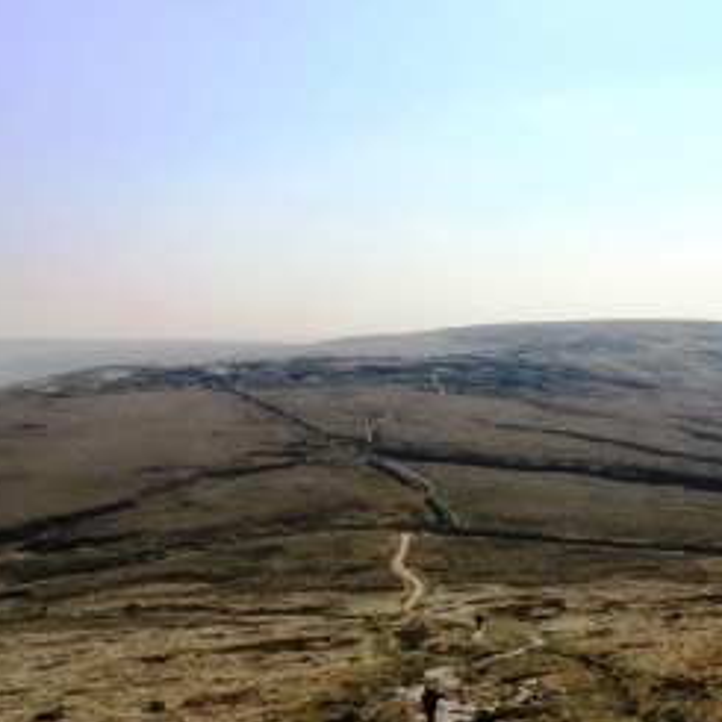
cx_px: 283
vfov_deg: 30.4
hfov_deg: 30.5
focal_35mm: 56
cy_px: 472
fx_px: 1321
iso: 80
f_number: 8
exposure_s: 1/800
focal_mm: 6
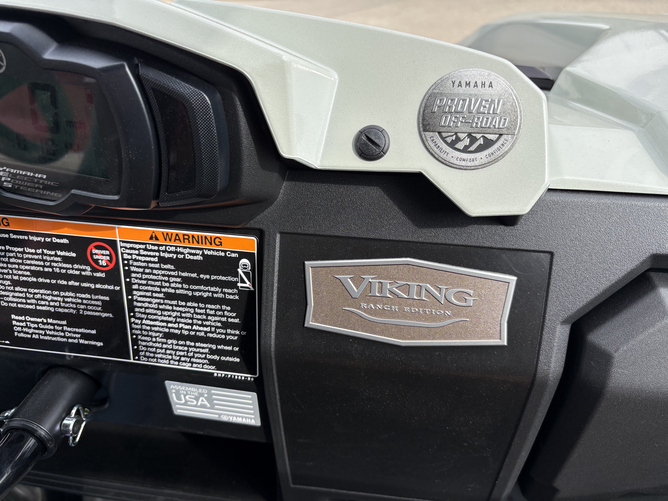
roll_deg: +5.1
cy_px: 250
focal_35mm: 26
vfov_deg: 53.1
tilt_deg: -41.4
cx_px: 334
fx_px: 502
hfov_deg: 67.3
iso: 50
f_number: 1.6
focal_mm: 5.96
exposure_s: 1/1081
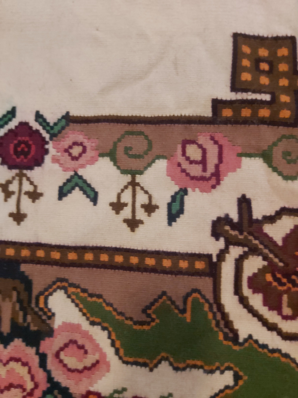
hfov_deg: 53.1
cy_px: 199
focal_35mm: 26
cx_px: 149
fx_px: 298
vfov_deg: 67.3
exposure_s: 1/17
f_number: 1.7
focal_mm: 3.92
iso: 1000
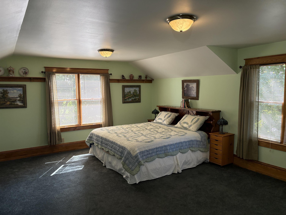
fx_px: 215
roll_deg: +1.8
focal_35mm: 26
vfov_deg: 53.1
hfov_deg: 67.3
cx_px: 143
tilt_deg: -4.7
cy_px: 108
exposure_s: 1/182
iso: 125
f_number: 1.6
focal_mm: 5.96
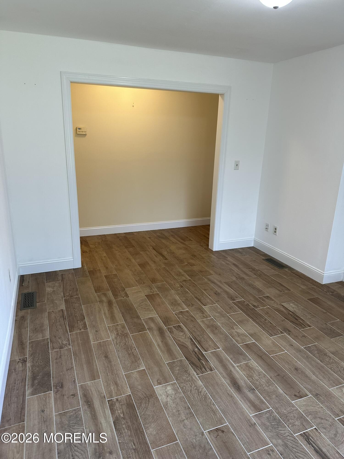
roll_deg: -2.1
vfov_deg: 71.6
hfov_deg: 56.8
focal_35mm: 24
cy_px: 230
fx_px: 318
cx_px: 172
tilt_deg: -15.5
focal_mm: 6.86
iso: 125
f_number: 1.78
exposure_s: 1/120
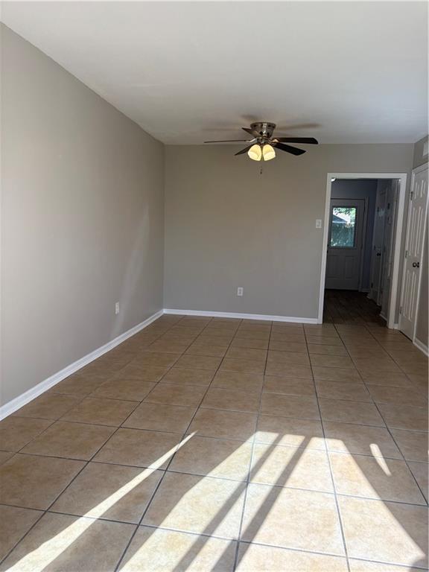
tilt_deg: -6.1
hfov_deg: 53.1
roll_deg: -3.0
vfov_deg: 67.3
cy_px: 286
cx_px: 214
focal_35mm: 26
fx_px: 430
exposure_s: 1/492
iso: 64
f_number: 1.6
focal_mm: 5.96
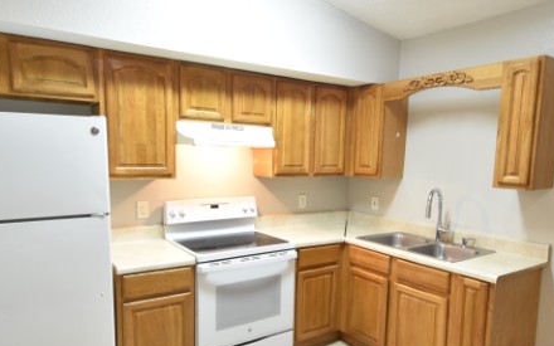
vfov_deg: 49.1
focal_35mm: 25
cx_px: 285
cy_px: 201
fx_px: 377
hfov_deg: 72.5
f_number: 3.5
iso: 800
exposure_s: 1/30
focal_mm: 10
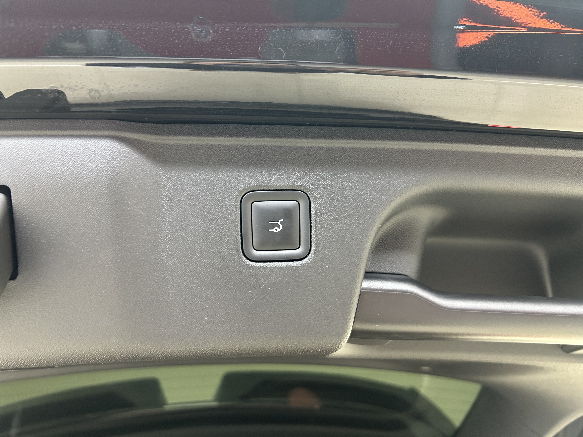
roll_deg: +5.7
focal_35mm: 26
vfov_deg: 53.1
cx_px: 292
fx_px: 438
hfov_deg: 67.3
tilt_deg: +28.2
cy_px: 218
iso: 250
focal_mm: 5.7
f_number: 1.5
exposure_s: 1/50
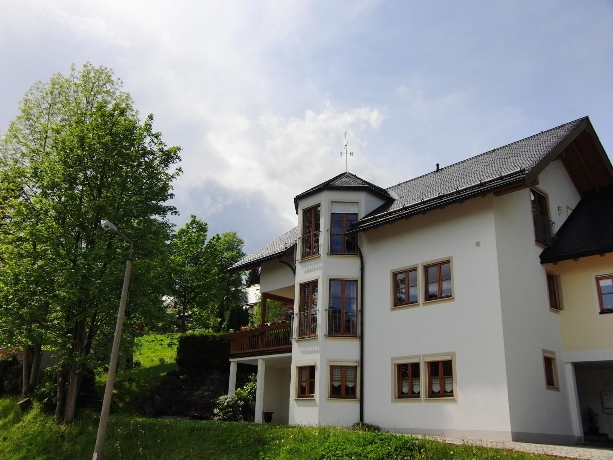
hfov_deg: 60.0
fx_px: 531
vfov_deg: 46.8
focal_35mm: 30
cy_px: 230
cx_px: 306
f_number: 7.9
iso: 100
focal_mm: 5.2
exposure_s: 1/320
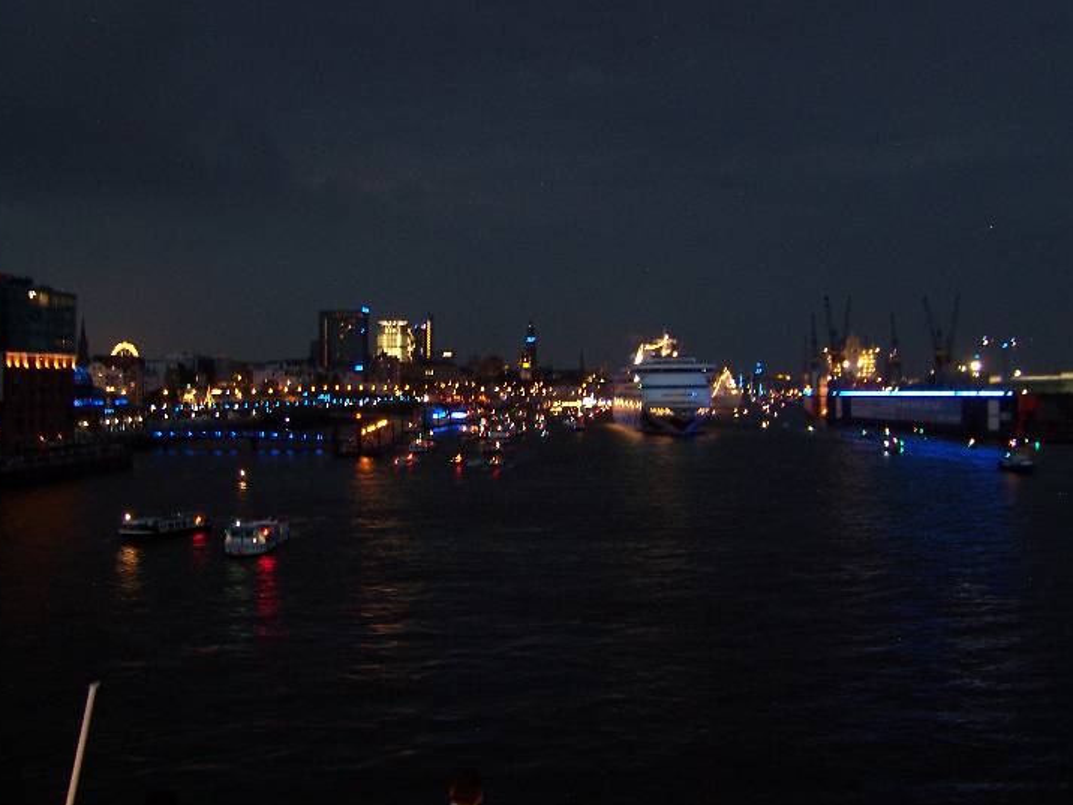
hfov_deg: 45.8
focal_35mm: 41
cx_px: 541
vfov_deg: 35.1
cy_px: 363
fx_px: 1271
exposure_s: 1/2
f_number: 2.8
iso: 100
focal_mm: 5.85
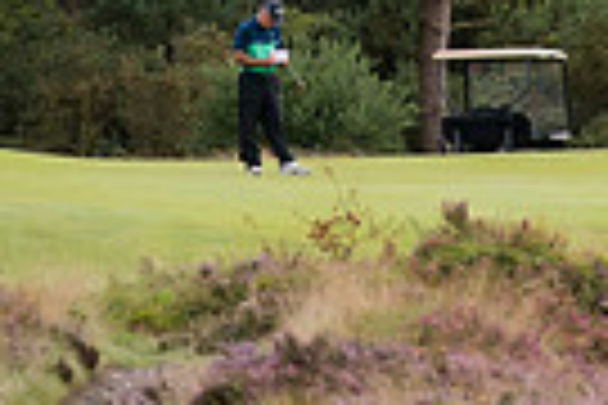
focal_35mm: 1287
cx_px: 549
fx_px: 21734
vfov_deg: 1.1
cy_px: -439
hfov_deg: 1.6
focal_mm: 300
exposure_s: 1/2000
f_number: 5.6
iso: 500
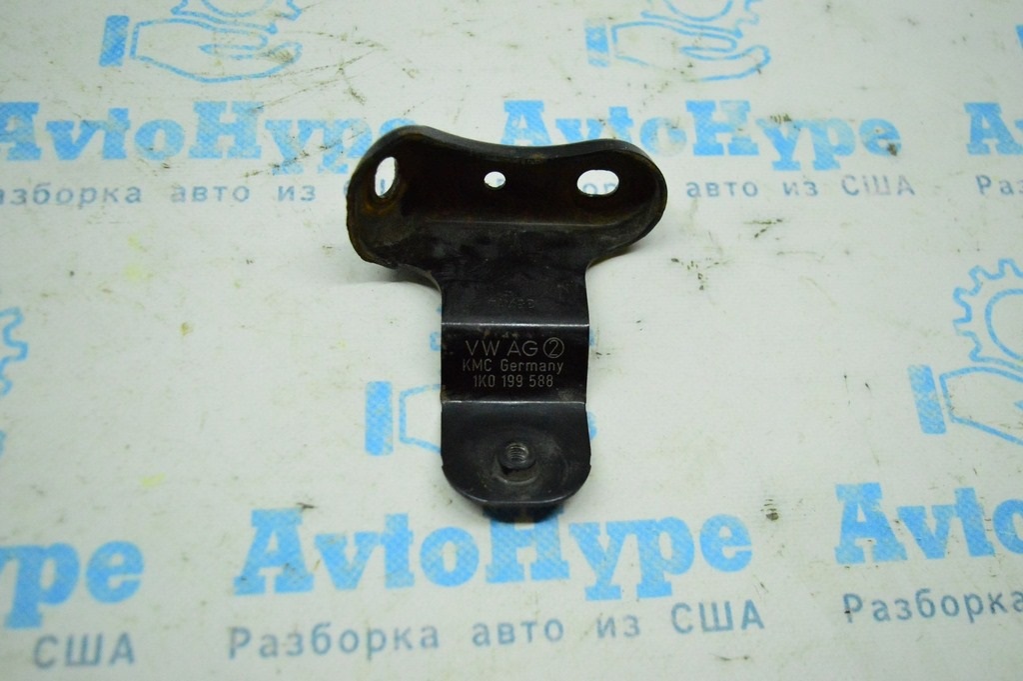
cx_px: 512
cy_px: 340
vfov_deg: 36.8
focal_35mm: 36
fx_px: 1022
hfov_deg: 53.2
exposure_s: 1/1000
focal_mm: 24
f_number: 4
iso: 6400
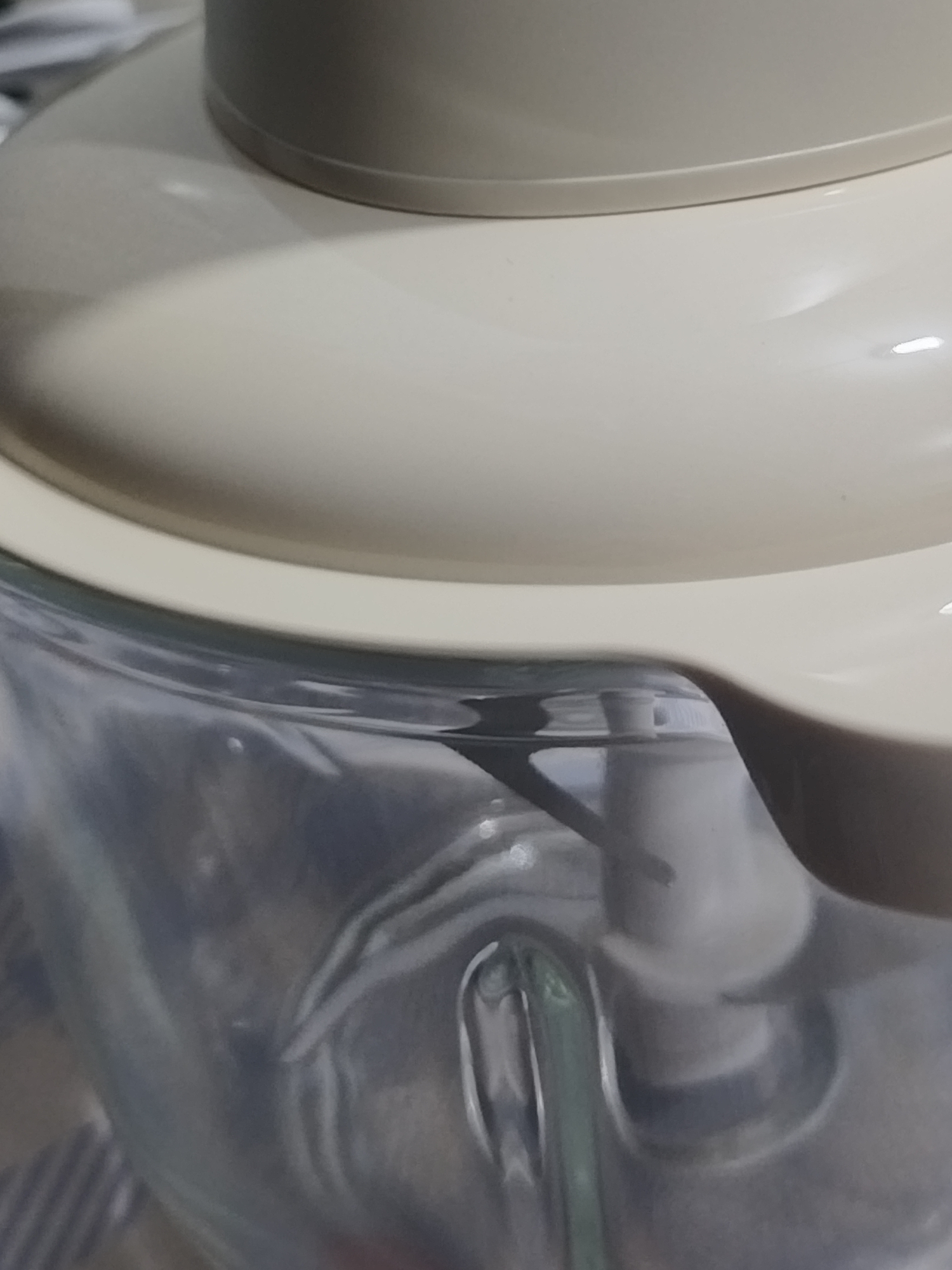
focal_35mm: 46
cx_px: 631
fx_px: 1687
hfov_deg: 31.3
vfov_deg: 39.2
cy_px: 206
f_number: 1.9
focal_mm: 5.52
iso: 1118
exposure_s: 1/33.3
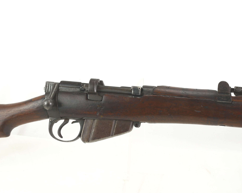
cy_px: 97
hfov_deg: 23.3
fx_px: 587
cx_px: 106
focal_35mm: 82
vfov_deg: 18.7
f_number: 4.8
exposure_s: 1/50
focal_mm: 48
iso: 100
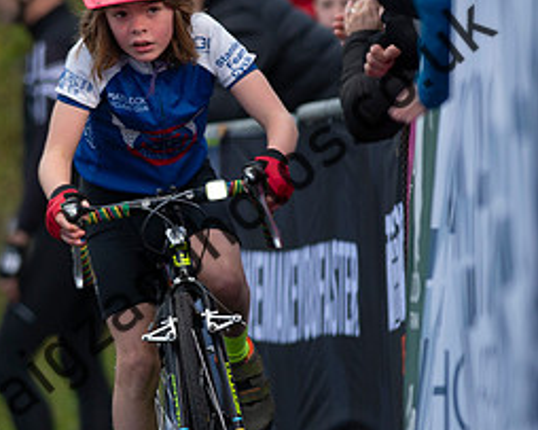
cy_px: 254
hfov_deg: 2.0
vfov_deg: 1.6
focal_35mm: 979
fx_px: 15582
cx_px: 146
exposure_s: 1/1250
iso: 360
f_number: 4.5
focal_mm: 300
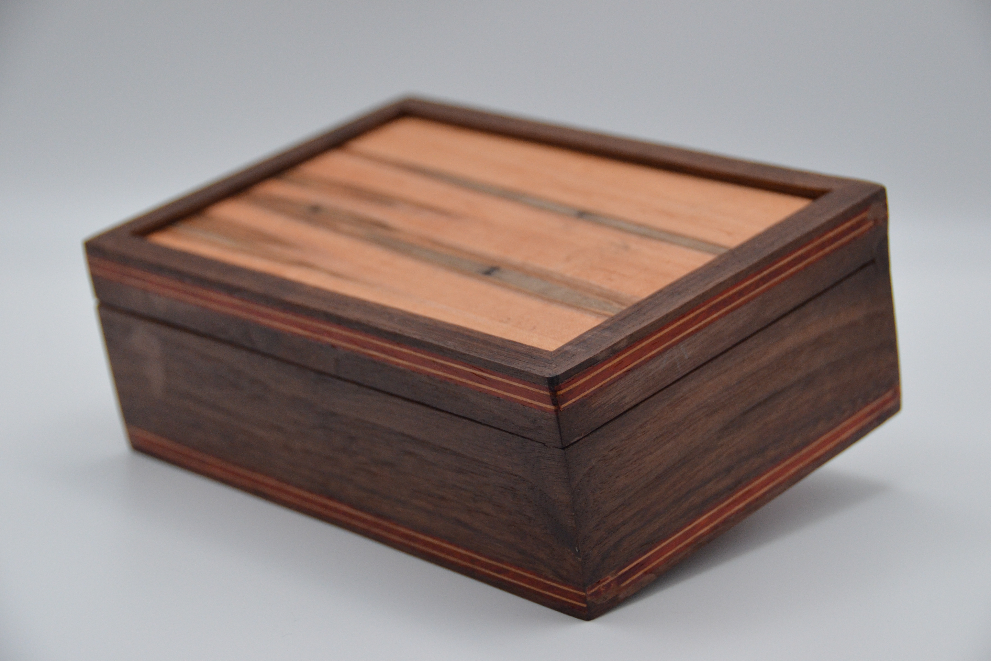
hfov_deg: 21.7
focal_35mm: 94
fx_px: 2587
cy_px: 329
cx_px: 502
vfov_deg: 14.6
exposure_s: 1/250
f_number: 4.8
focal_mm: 62
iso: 1600
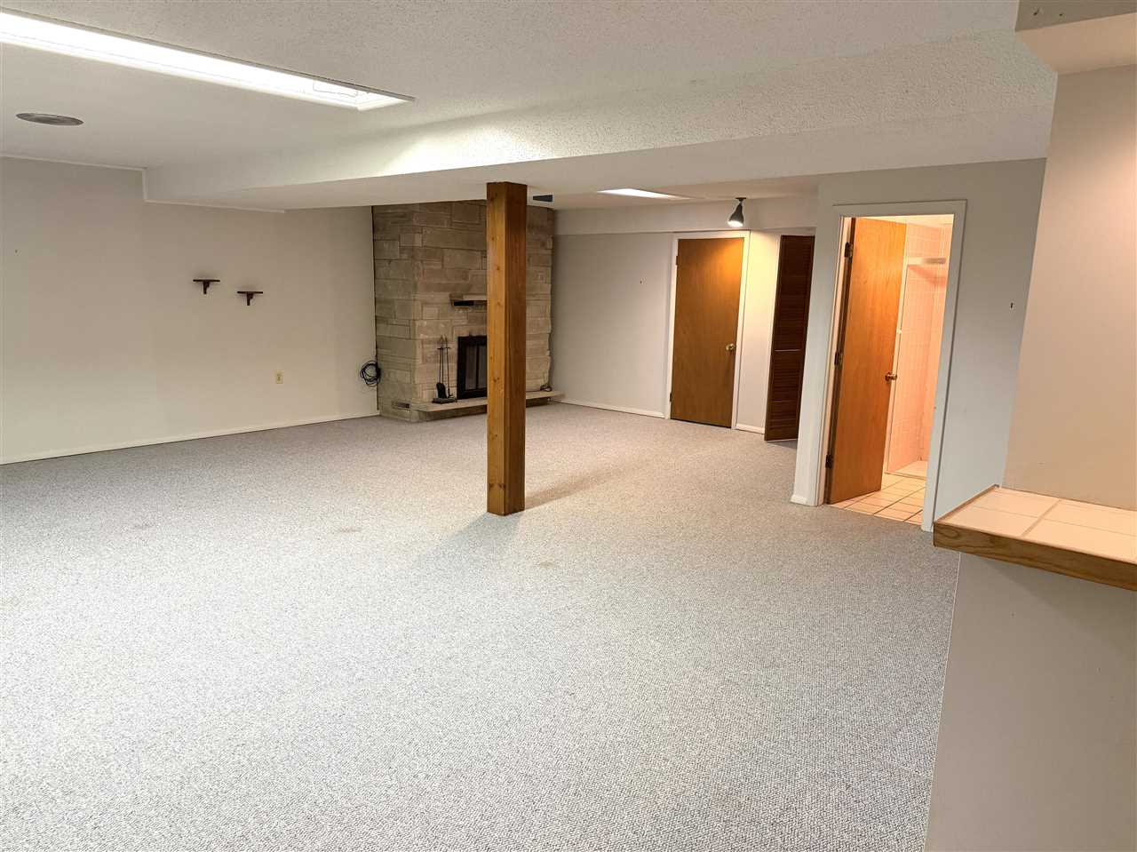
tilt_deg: -10.1
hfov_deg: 71.6
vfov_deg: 56.8
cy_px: 426
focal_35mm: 24
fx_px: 788
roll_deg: -1.1
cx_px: 568
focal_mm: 6.76
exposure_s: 1/60
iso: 320
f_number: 1.78
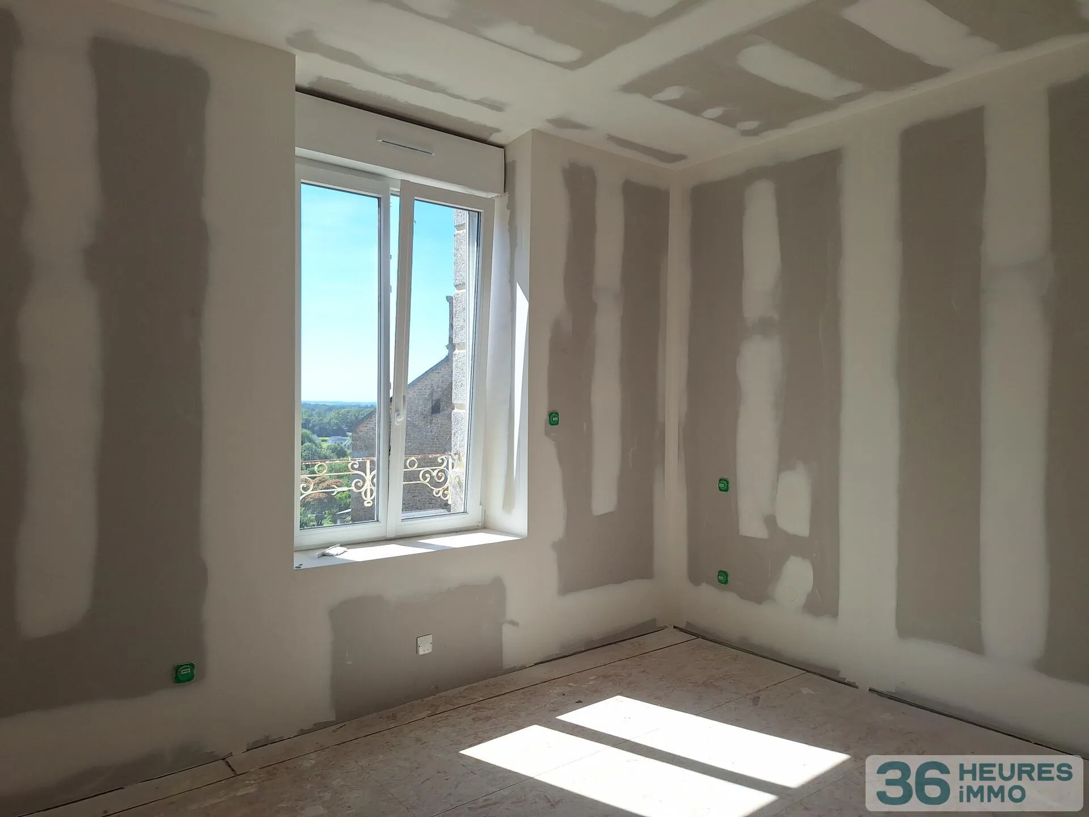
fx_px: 724
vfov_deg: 58.9
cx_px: 544
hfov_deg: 73.9
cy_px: 408
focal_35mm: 23
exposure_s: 1/1217
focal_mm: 5.54
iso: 40
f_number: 1.8
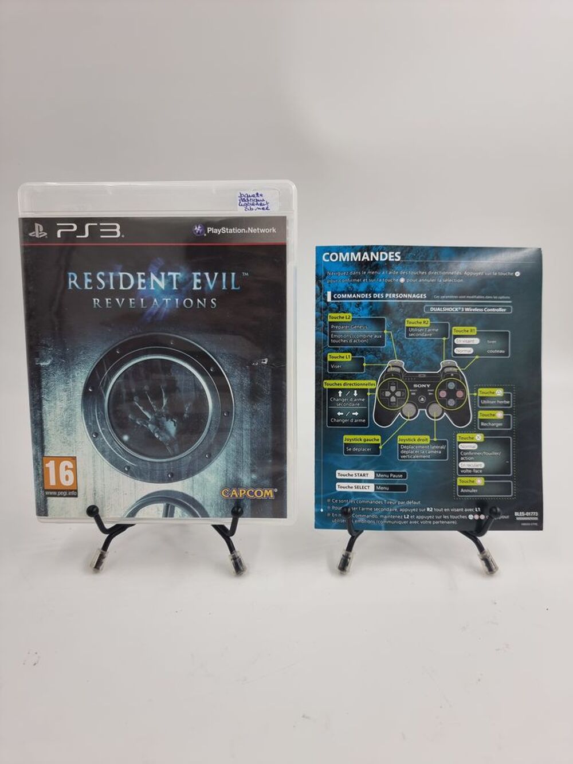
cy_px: 382
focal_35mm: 24
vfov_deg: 71.6
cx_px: 286
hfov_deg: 56.8
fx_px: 530
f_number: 1.8
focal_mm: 6.7
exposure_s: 1/120
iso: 50
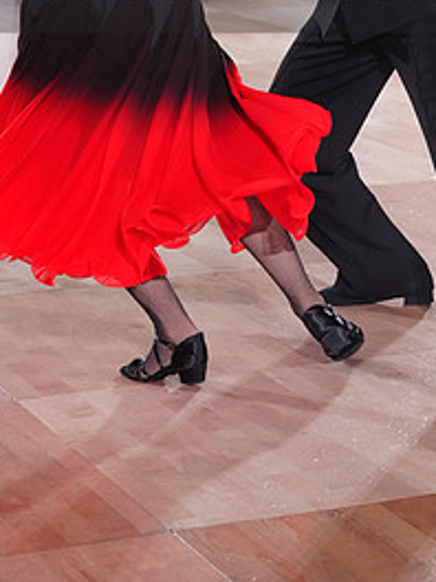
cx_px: 268
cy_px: -40
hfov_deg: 10.0
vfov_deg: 13.1
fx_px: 2485
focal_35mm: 148
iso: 3200
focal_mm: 70
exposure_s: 1/400
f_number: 4
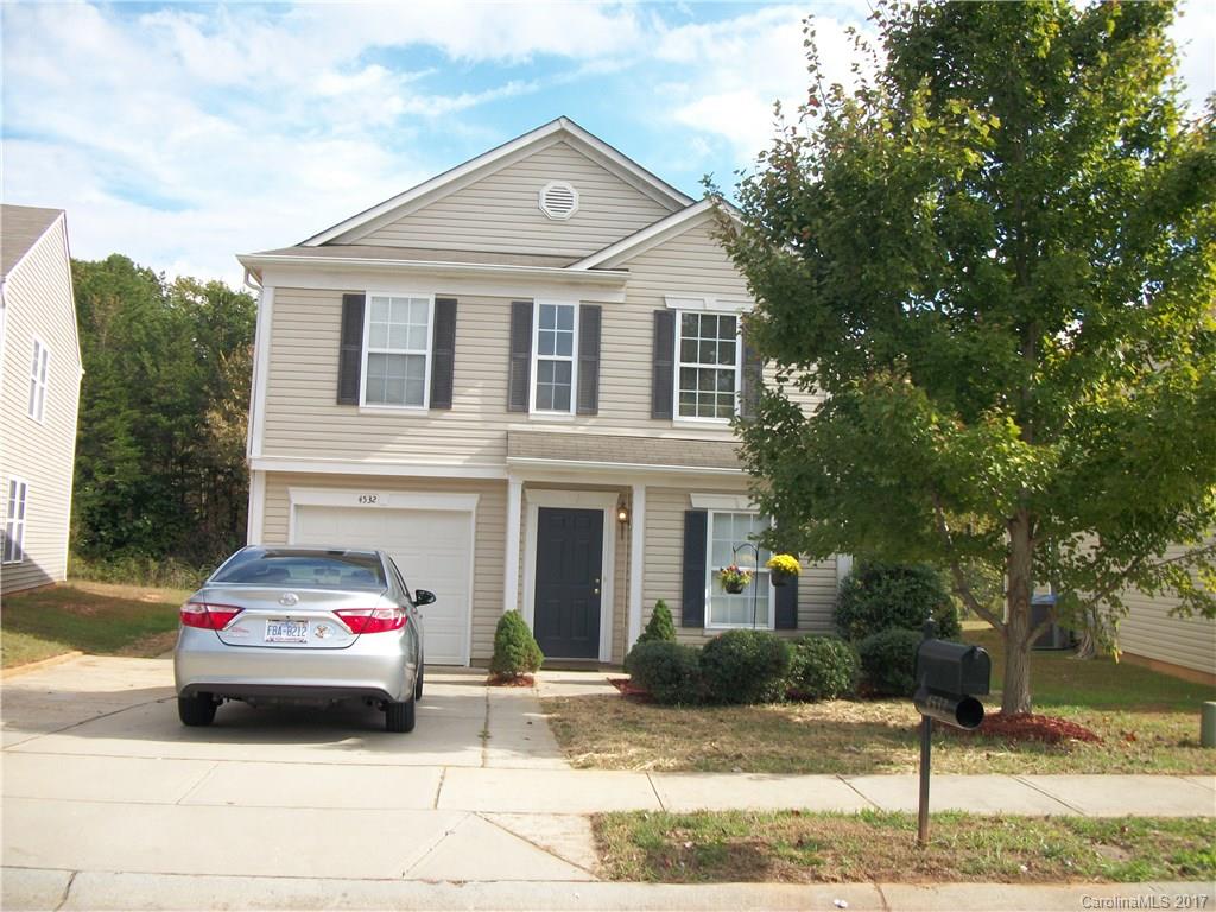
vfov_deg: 44.2
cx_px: 608
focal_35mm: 32
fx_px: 1124
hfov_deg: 56.8
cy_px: 456
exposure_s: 1/100
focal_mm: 5.7
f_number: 8.8
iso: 80
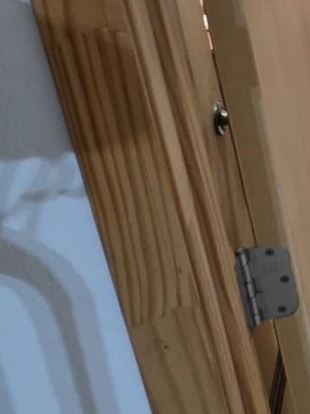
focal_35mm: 64
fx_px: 764
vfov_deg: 29.0
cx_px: 597
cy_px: 41
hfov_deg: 17.4
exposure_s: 1/60
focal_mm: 2.2
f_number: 1.9
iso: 320
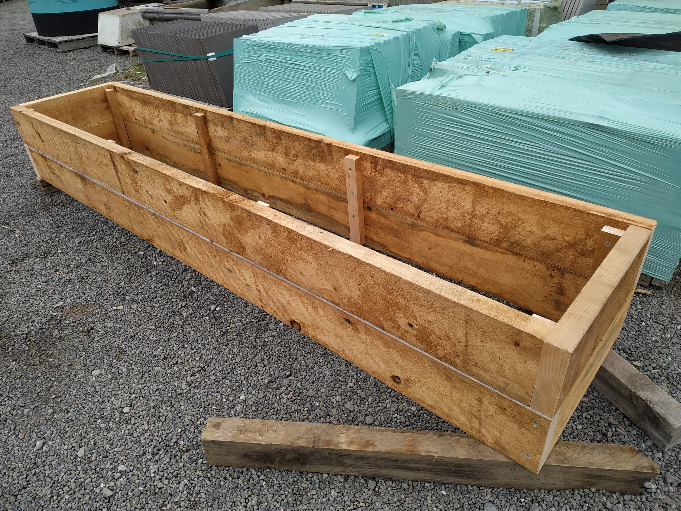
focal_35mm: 24
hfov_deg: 71.6
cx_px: 340
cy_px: 256
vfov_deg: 56.8
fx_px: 472
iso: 100
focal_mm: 3.94
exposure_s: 1/875
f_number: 1.9
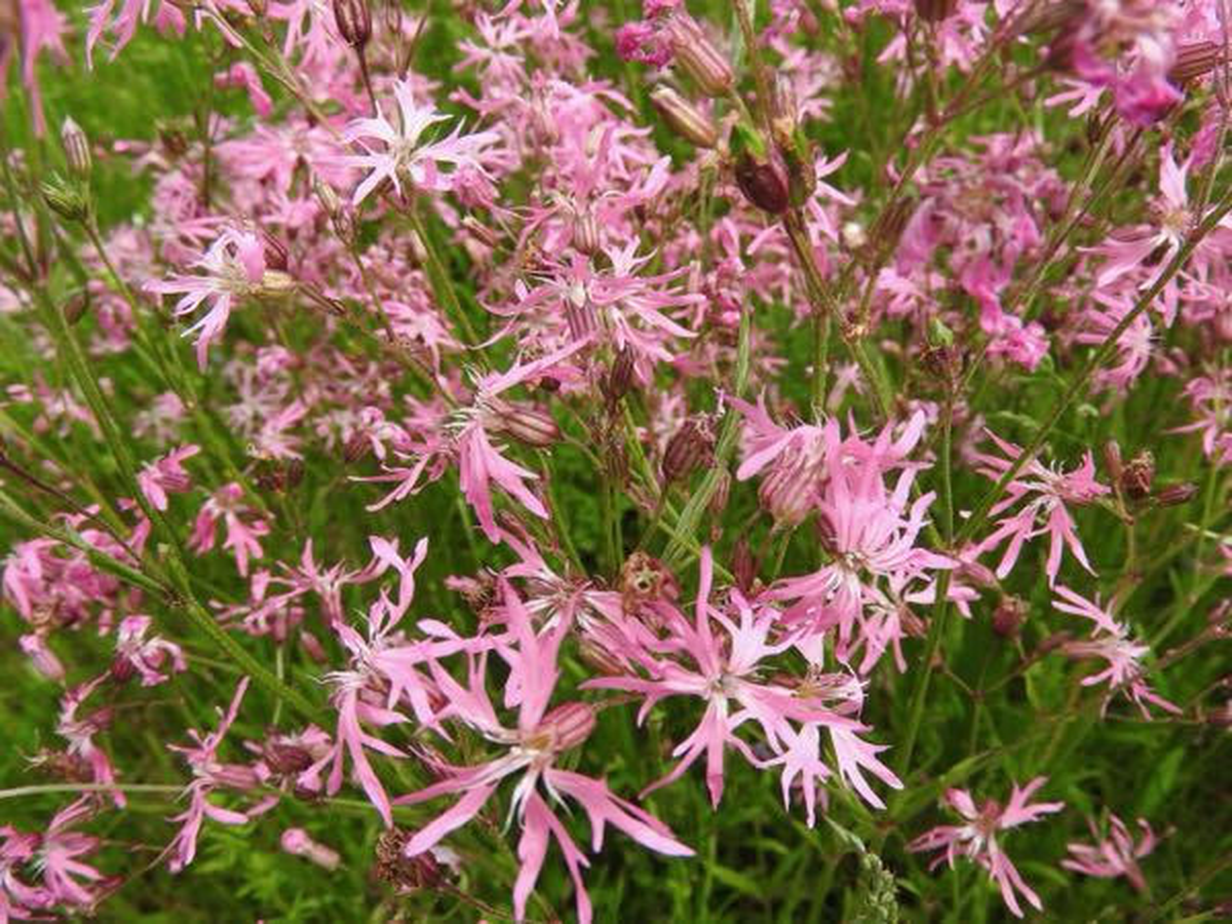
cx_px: 616
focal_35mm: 30
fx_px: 1068
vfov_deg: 46.8
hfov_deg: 60.0
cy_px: 462
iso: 100
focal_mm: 5.4
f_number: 3.5
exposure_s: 1/640
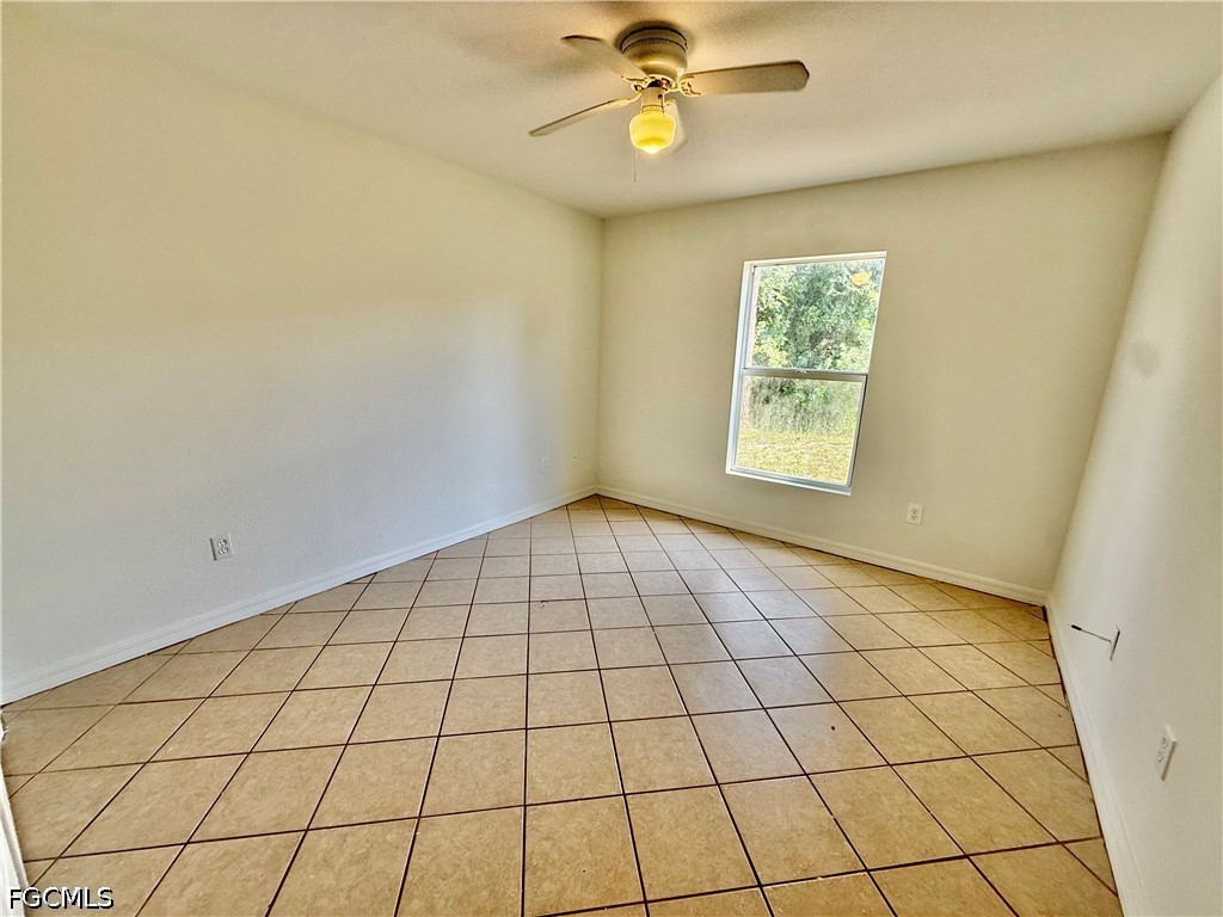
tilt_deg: -12.9
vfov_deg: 85.7
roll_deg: -1.9
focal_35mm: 14
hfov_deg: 102.1
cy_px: 458
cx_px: 612
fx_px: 495
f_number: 2.2
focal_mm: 2.22
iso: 50
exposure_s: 1/149
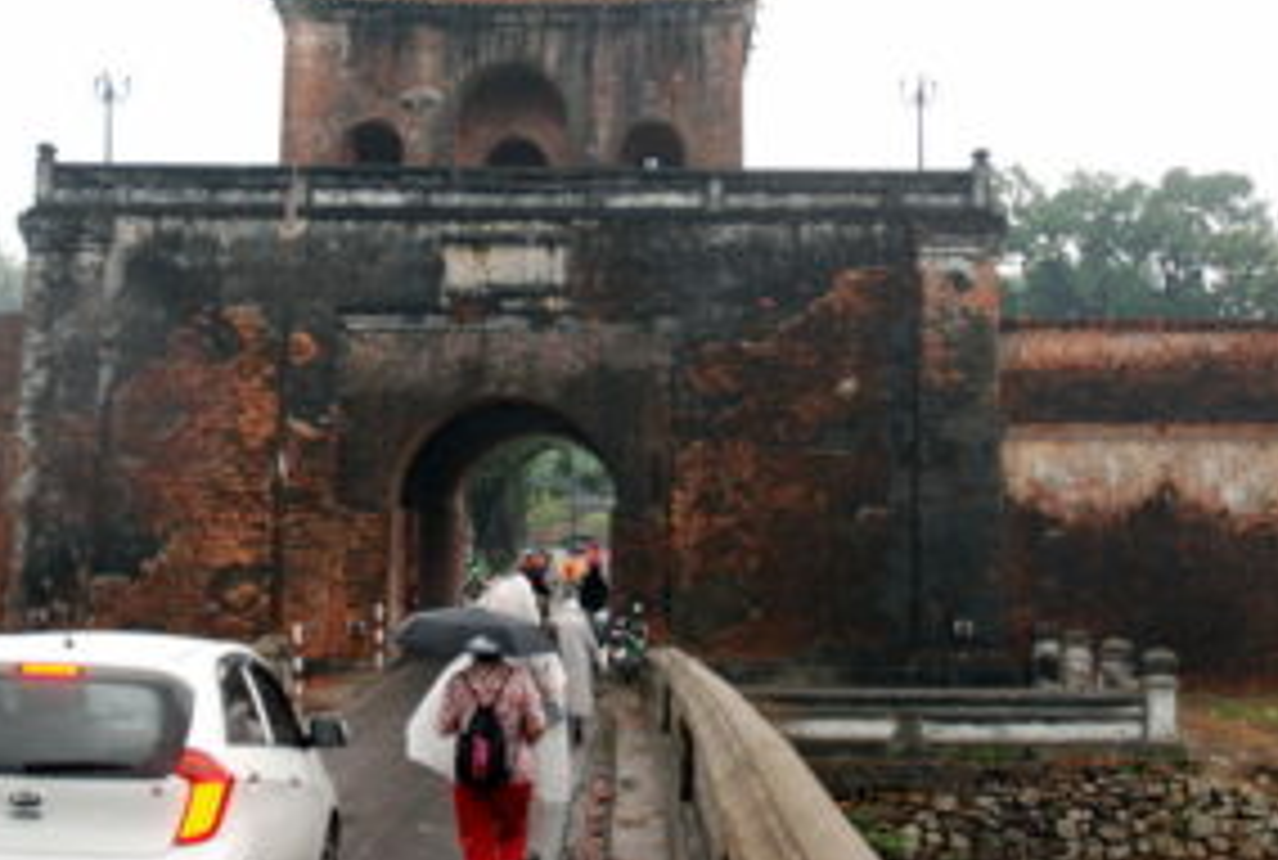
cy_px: 295
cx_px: 500
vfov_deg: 23.4
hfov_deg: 34.3
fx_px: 2064
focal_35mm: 58
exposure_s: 1/100
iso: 400
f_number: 5
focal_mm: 22
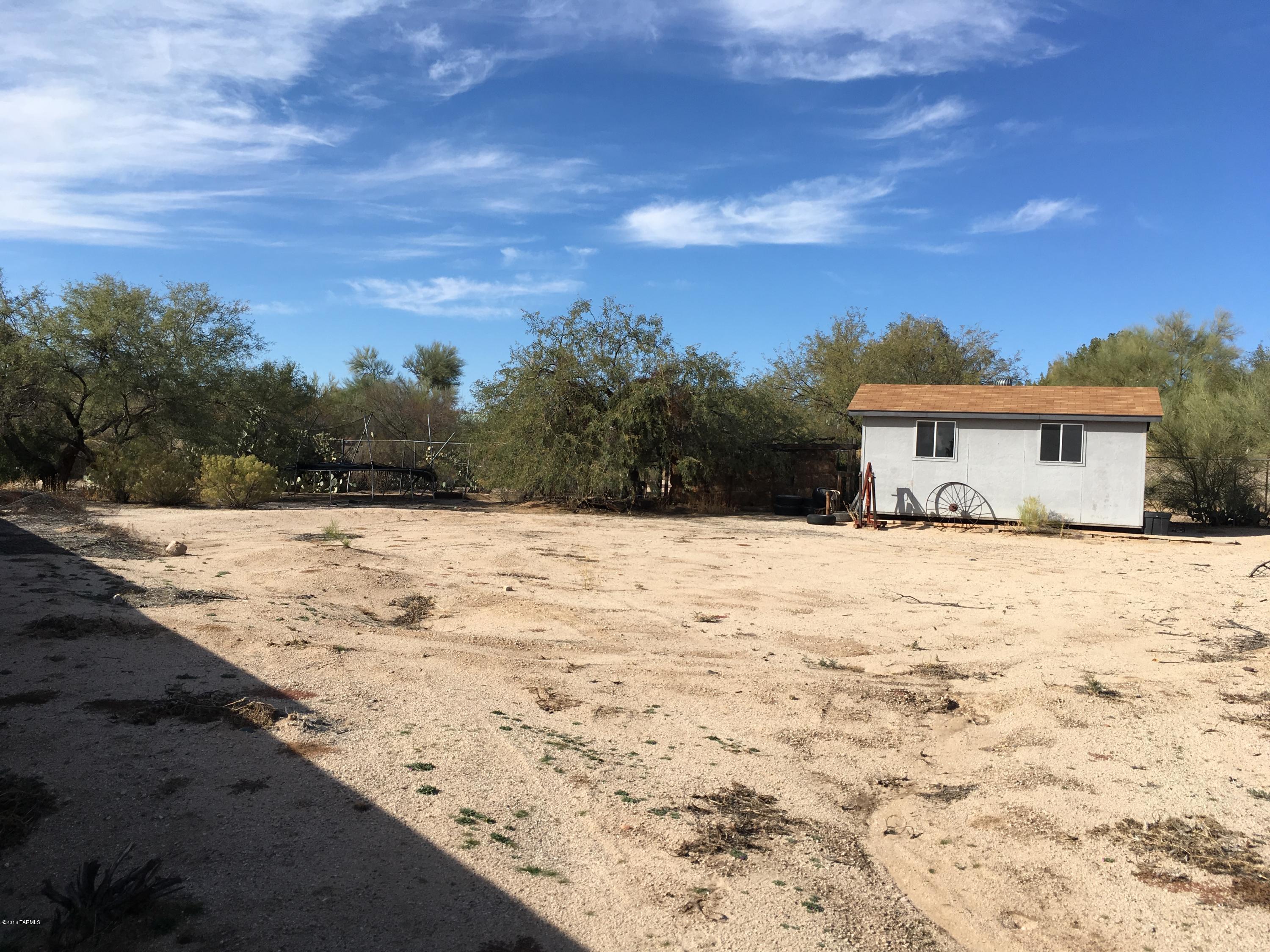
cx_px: 635
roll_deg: -2.9
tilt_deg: -2.3
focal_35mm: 29
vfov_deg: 48.2
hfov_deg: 61.7
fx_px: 1064
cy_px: 476
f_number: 2.2
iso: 25
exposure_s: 1/1832
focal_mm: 4.15
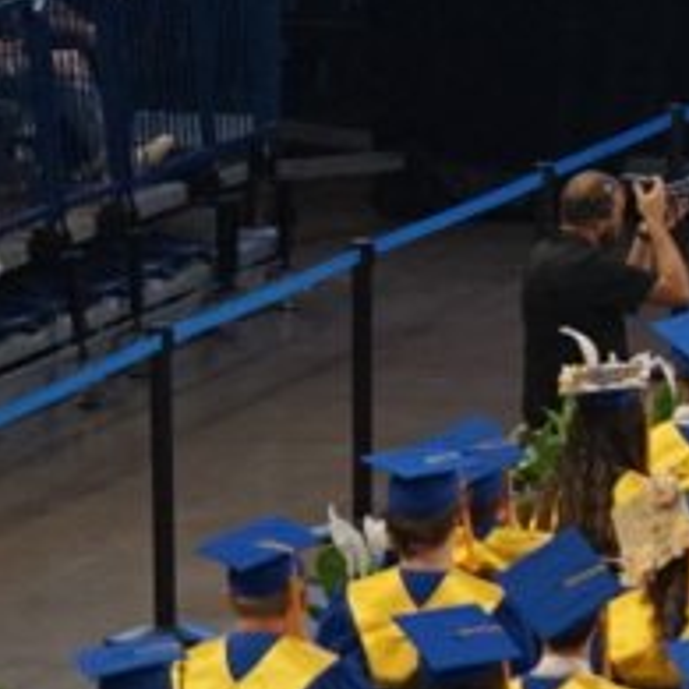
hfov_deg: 3.4
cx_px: 2791
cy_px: 364
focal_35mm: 493
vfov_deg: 3.6
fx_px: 11102
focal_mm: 70
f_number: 4
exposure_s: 1/160
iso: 1250
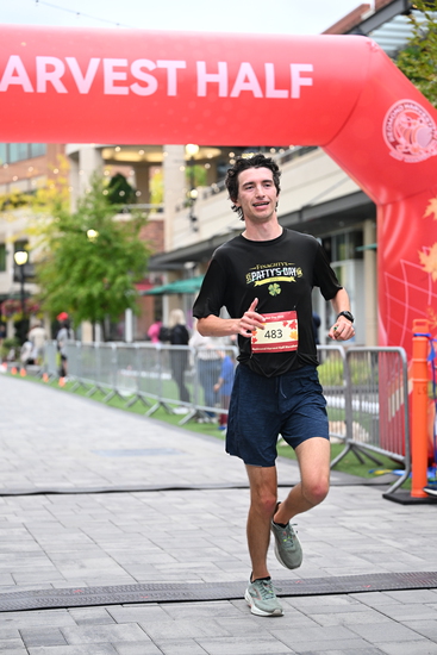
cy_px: 328
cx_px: 218
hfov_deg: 19.2
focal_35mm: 71
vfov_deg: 28.4
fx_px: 1292
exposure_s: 1/1000
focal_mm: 71
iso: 1600
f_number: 2.8
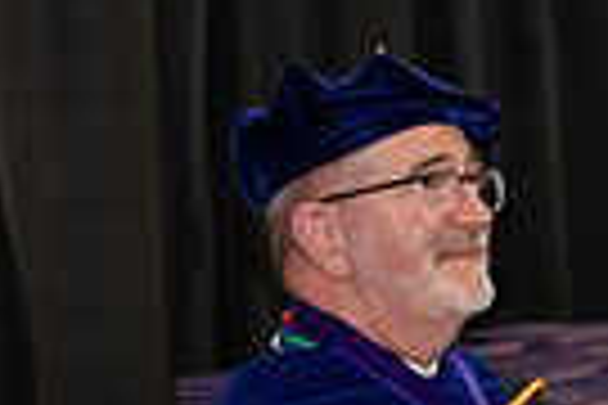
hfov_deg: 6.7
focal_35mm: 300
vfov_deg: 4.6
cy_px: -47
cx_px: 1085
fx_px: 5066
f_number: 5
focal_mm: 70
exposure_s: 1/200
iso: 2500
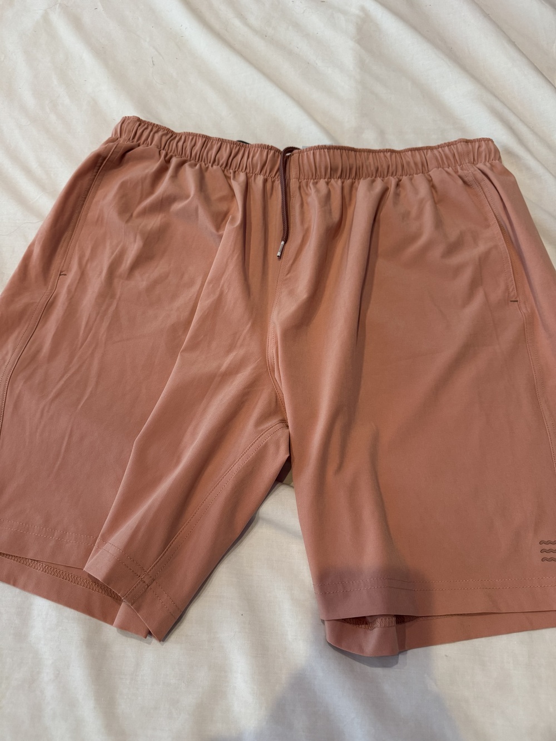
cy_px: 370
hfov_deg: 56.8
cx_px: 278
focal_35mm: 24
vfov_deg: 71.6
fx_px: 514
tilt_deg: -63.7
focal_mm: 6.76
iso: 250
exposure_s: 1/60
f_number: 1.78
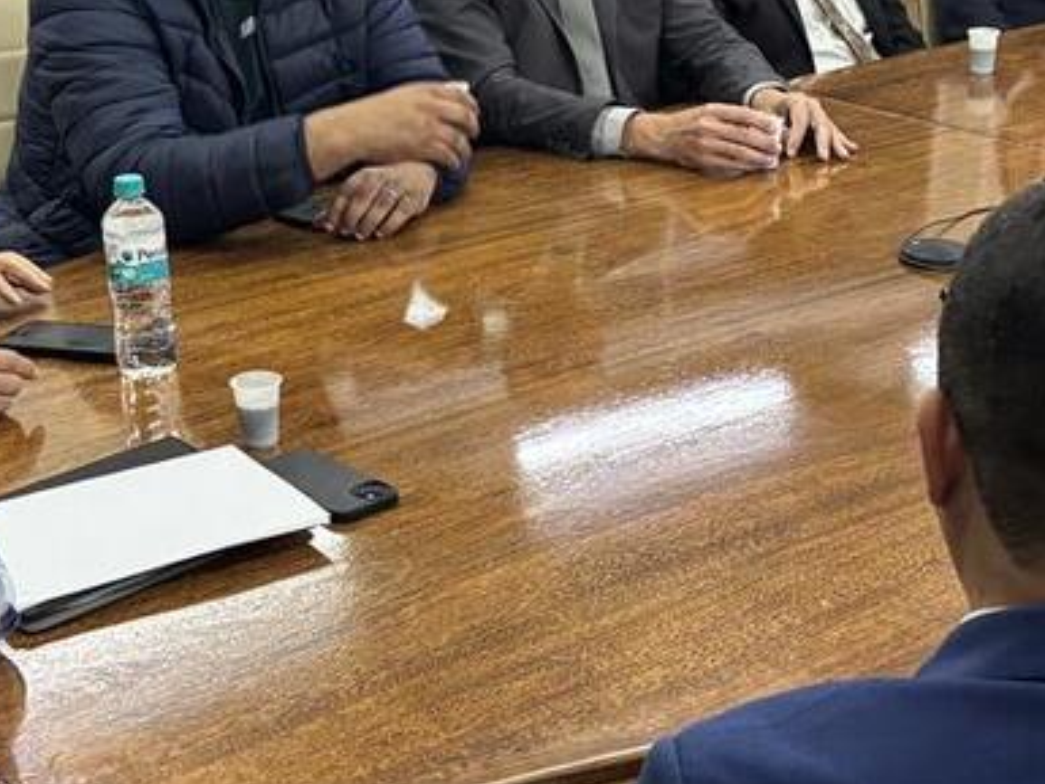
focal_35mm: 81
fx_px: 2446
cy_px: 282
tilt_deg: -18.4
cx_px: 594
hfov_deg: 24.1
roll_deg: +0.4
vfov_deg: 18.2
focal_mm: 5.96
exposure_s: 1/60
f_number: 1.6
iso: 250
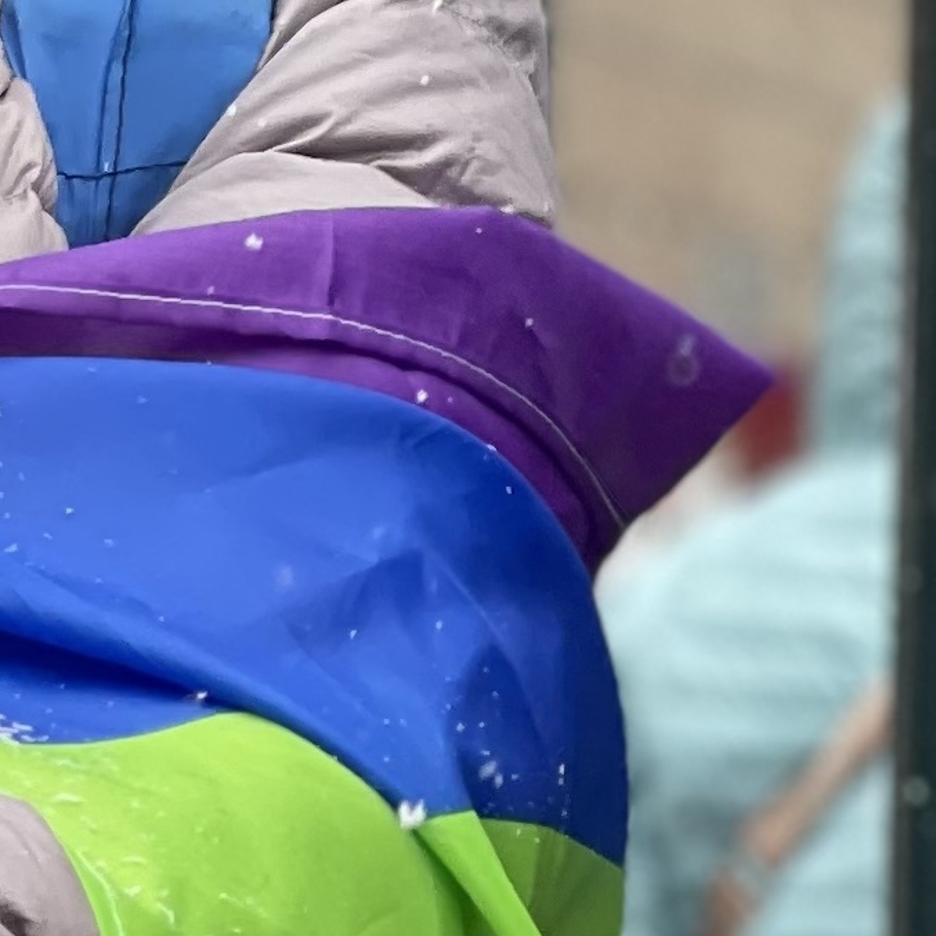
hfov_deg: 5.0
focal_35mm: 337
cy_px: 705
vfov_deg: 5.2
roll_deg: -0.2
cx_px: -1750
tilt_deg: +1.1
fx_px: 10309
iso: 20
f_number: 2.2
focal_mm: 7.5
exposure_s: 1/128
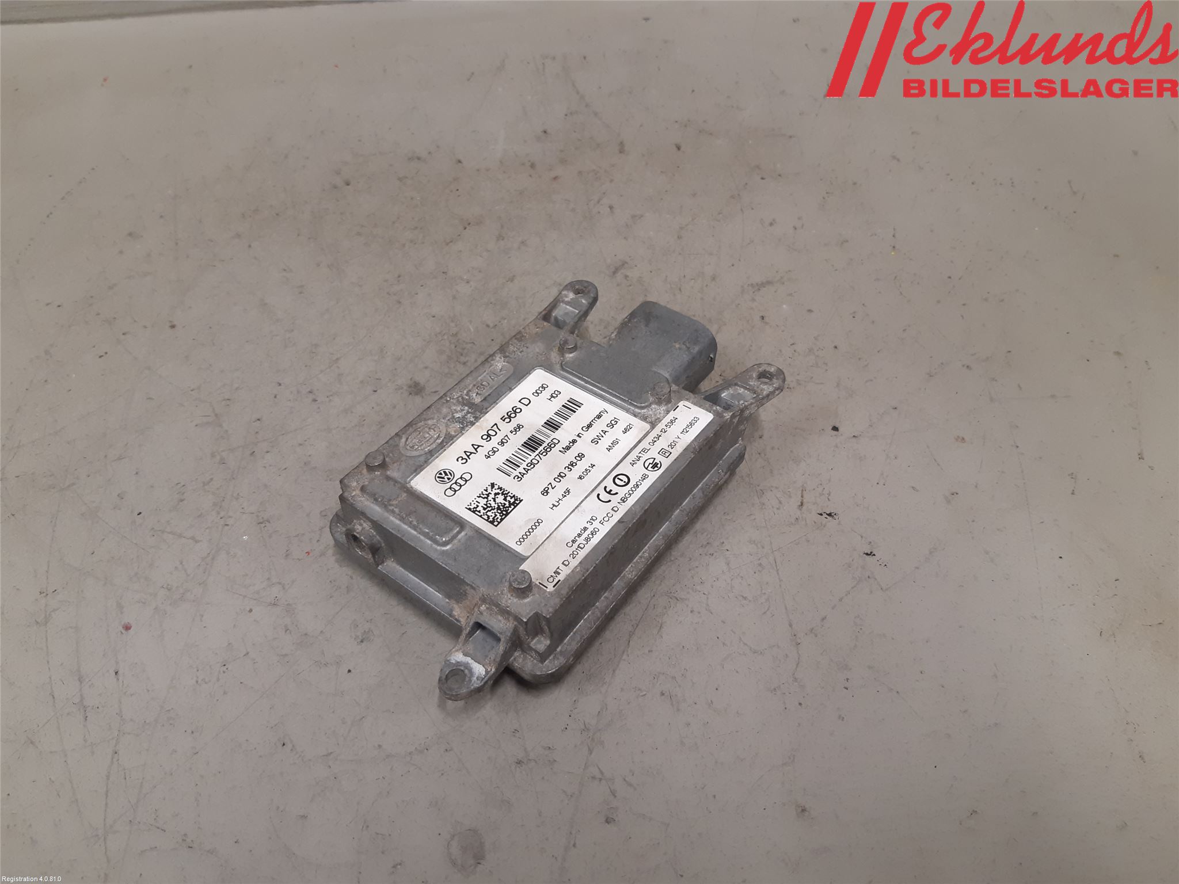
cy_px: 442
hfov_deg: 67.3
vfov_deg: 53.1
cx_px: 590
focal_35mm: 26
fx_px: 886
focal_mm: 3.93
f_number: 1.7
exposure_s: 1/50
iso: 100
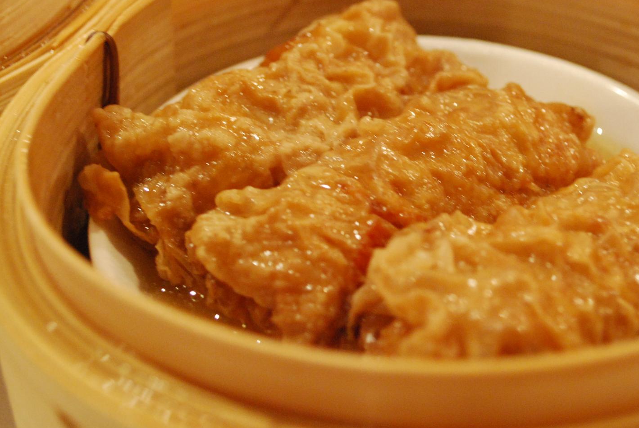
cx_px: 403
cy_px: 161
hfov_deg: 30.8
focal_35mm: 65
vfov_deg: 20.9
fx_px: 1155
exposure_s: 1/13
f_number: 4.8
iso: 1600
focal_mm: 30
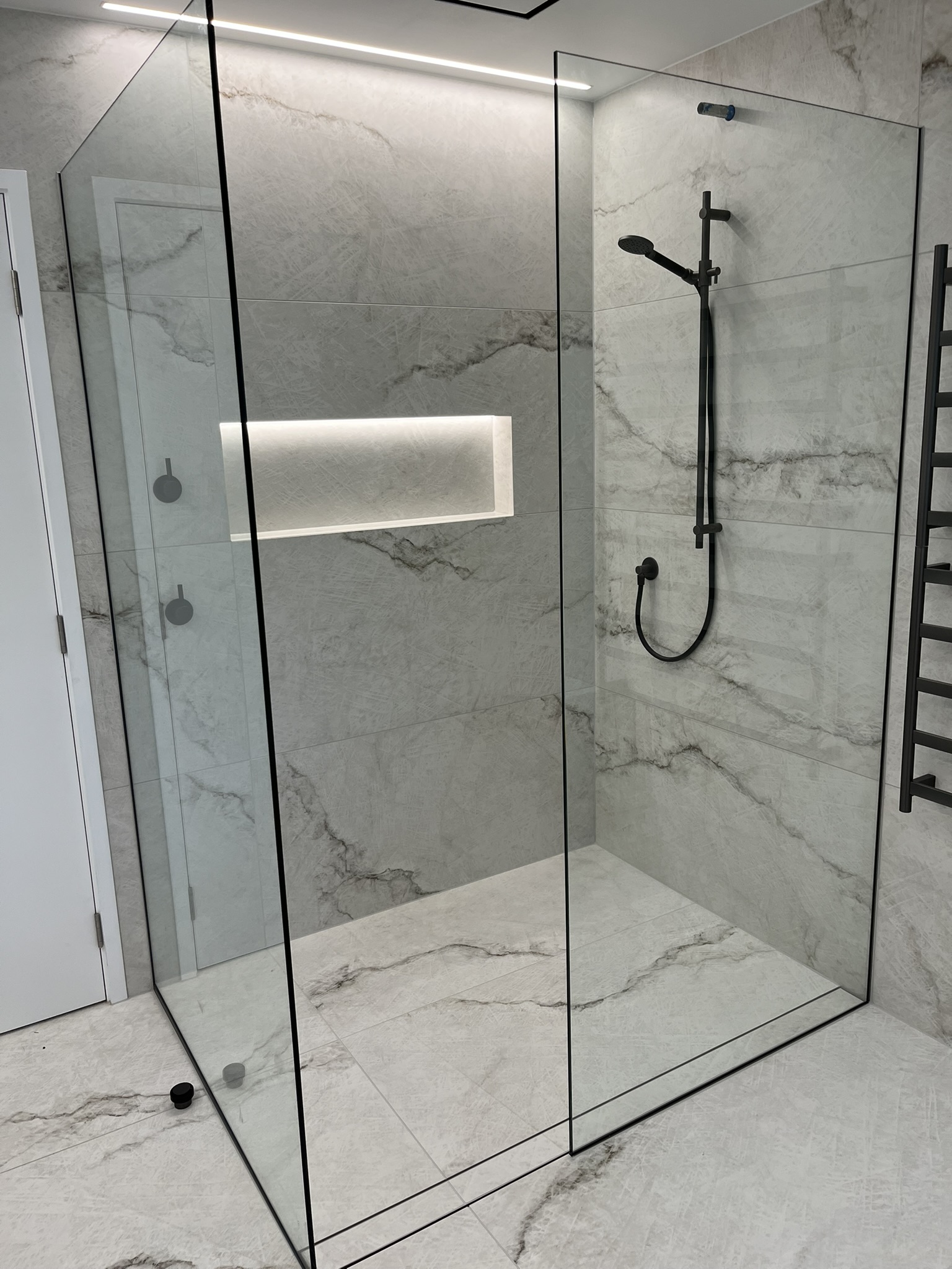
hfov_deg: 53.1
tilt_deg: -11.7
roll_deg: +2.2
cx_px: 476
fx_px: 953
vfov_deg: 67.3
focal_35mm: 26
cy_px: 634
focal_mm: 5.1
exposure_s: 1/100
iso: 50
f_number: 1.6
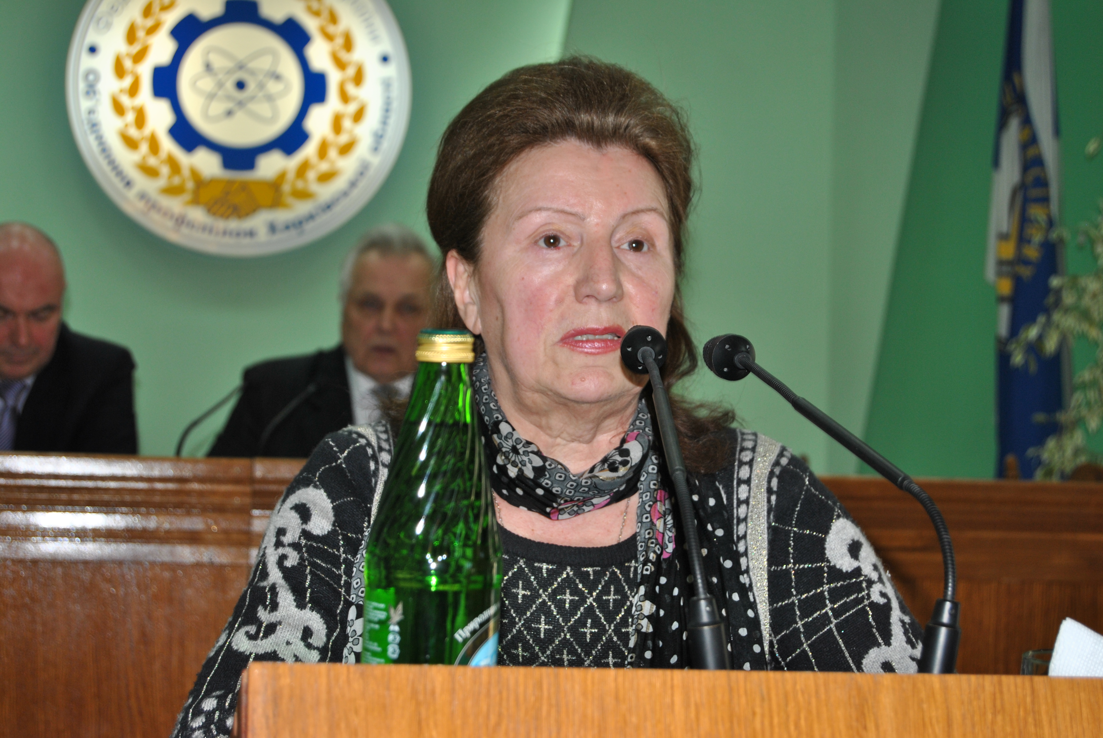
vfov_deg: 16.6
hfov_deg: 24.6
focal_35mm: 82
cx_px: 552
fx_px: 2531
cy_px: 369
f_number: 5.6
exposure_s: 1/60
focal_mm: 55
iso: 200
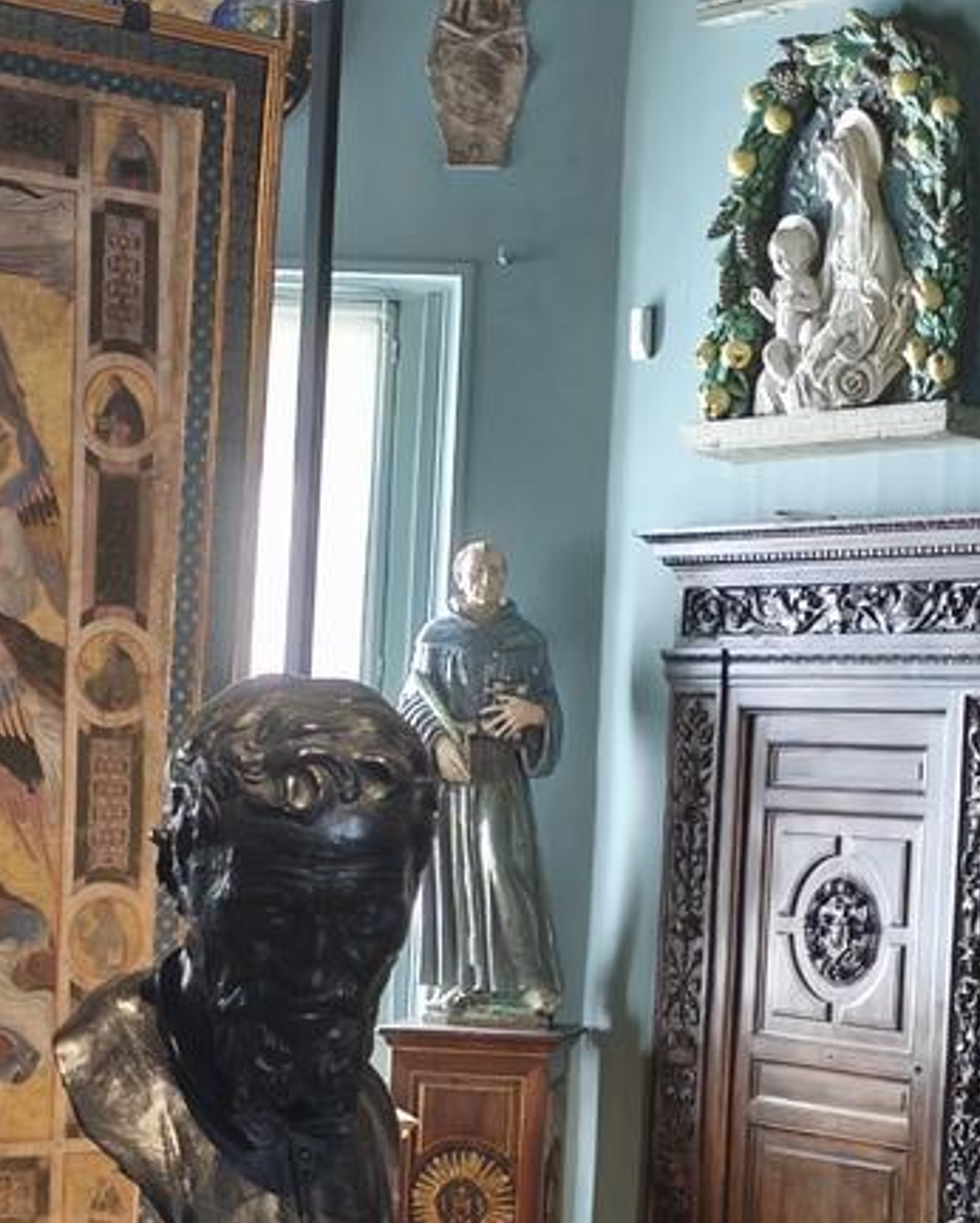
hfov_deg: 17.6
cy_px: 767
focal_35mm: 87
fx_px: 3152
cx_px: 637
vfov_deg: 21.9
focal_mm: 6.14
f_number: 1.65
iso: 2500
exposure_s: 1/25
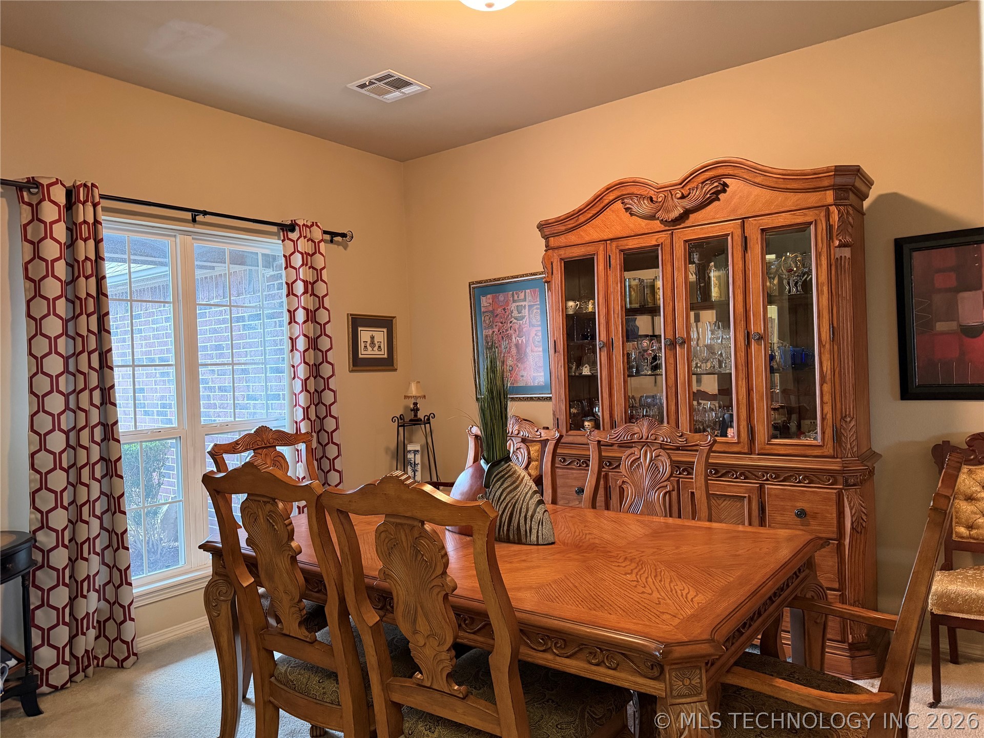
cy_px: 369
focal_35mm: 24
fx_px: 682
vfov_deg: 56.8
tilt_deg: -1.2
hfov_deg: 71.6
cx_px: 492
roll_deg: +1.9
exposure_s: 1/60
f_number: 1.78
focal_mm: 6.76
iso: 640
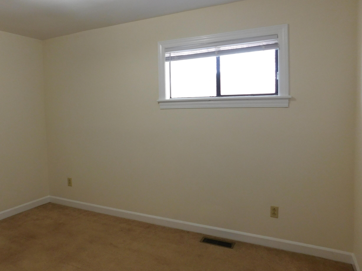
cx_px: 143
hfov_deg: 62.8
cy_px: 125
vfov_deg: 49.7
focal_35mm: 28
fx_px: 293
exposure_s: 1/30
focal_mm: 4
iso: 140
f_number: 3
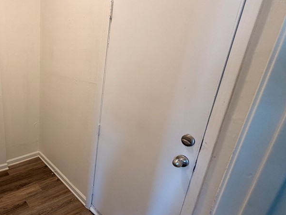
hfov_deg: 63.3
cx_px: 45
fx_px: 198
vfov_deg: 56.7
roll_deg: -0.3
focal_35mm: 24
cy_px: 121
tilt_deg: -19.1
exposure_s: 1/60
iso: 200
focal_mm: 2.22
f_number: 2.2
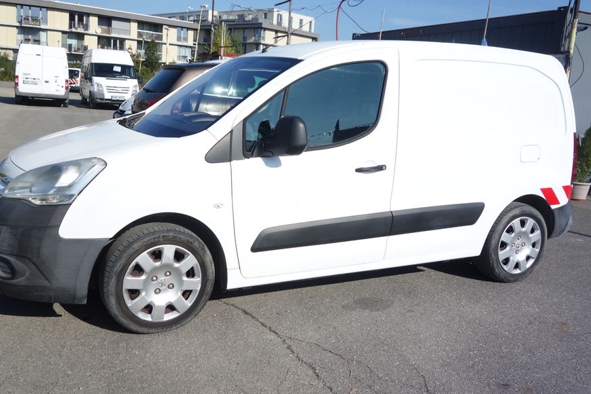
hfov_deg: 57.1
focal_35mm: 33
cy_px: 186
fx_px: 542
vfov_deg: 40.0
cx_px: 271
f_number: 2.8
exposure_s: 1/2000
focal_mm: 10.4
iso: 125
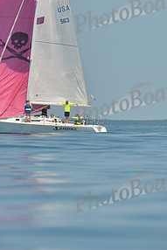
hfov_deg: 2.3
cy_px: 68
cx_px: 29
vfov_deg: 3.4
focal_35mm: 608
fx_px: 4225
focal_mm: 300
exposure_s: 1/2500
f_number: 6.3
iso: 280
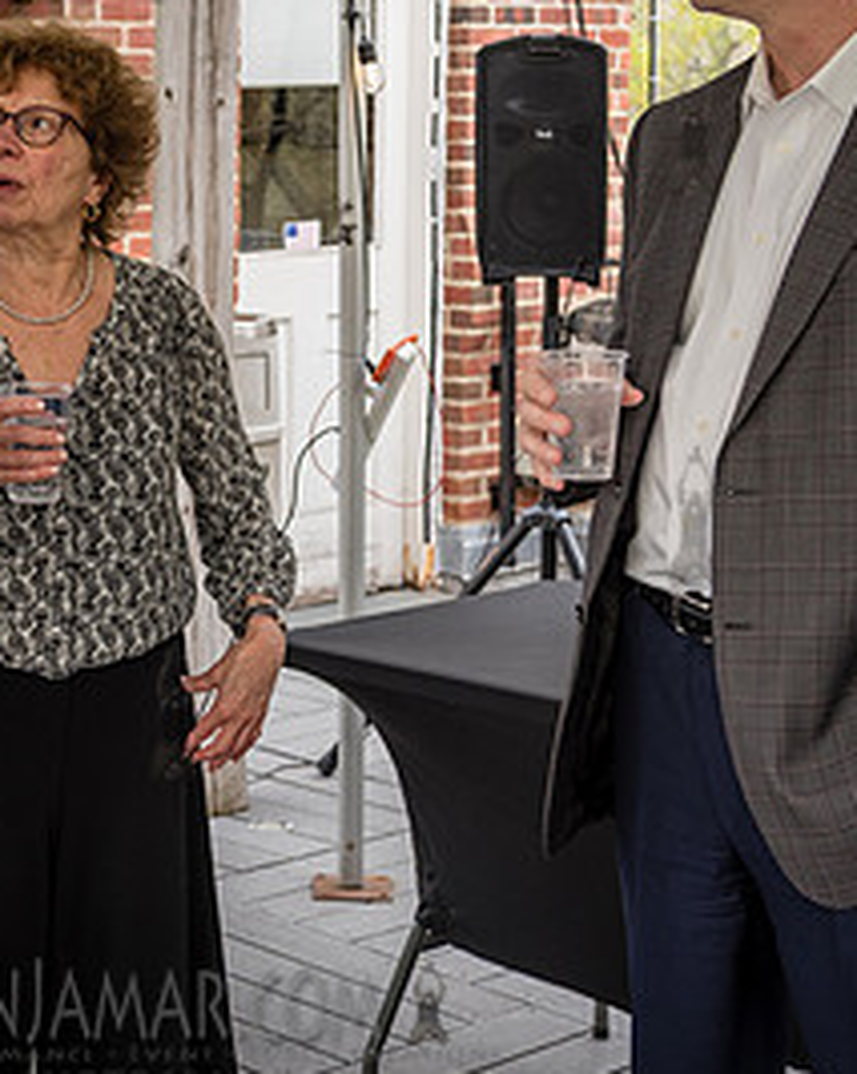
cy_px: 394
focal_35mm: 81
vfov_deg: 23.5
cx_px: 34
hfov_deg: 18.5
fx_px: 2573
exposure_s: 1/160
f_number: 4
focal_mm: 35
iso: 400
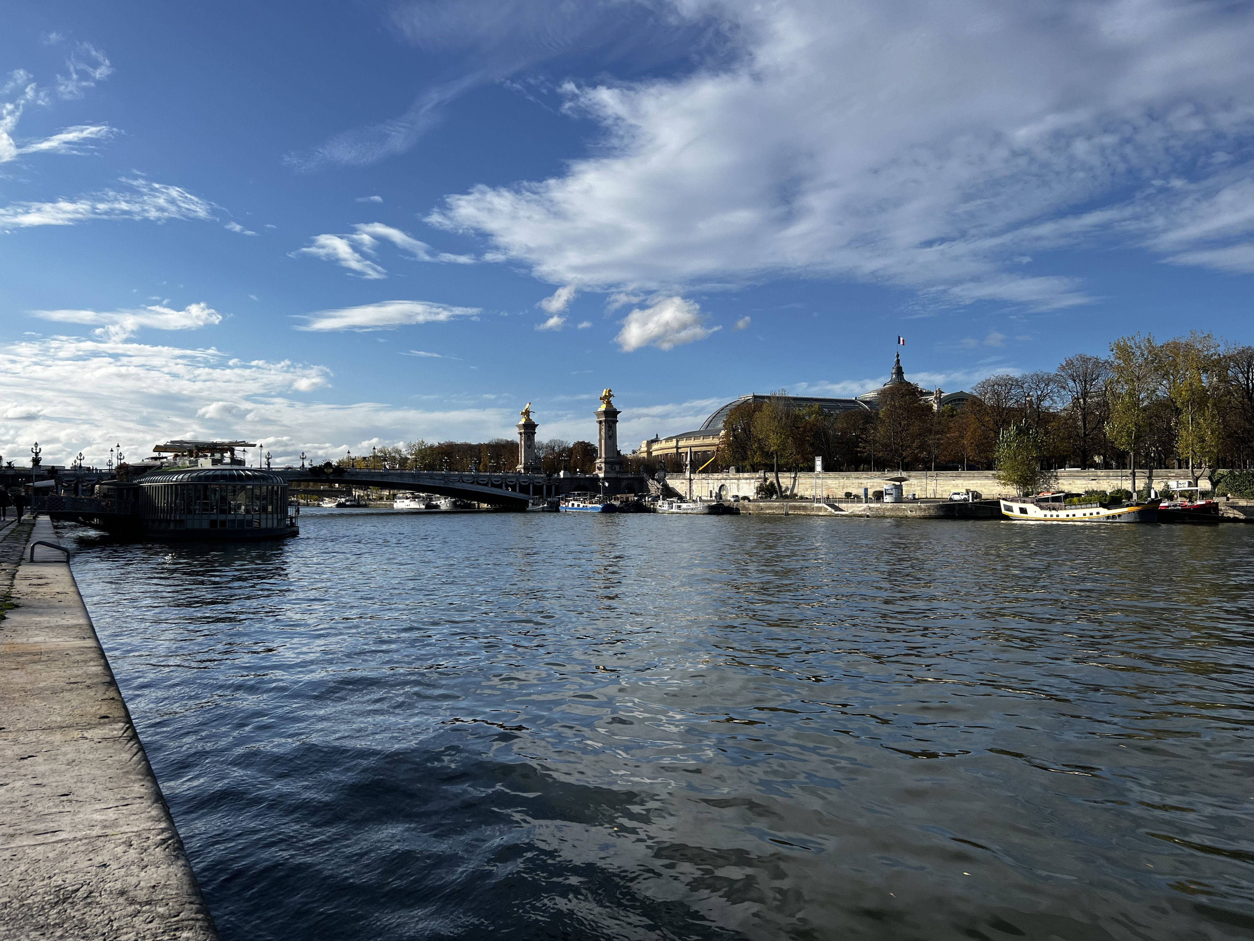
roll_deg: +0.4
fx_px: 942
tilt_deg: +1.7
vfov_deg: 53.1
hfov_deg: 67.3
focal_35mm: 26
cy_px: 470
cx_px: 627
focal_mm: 5.7
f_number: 1.5
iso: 50
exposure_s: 1/5587
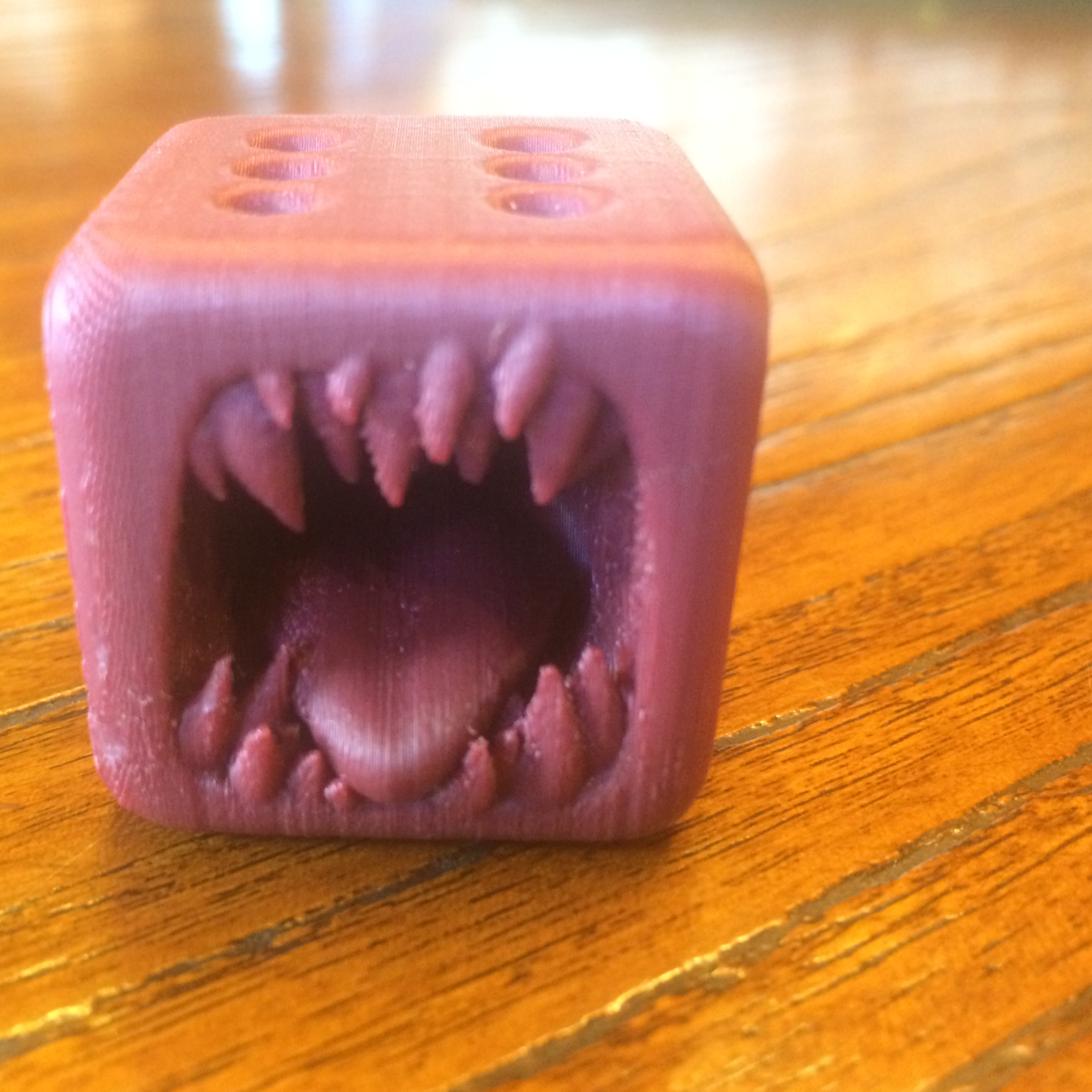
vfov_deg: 47.2
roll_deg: +0.2
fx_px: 1249
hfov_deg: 46.6
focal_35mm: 35
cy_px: 550
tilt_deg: -29.5
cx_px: 386
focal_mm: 4.15
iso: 320
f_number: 2.2
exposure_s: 1/17
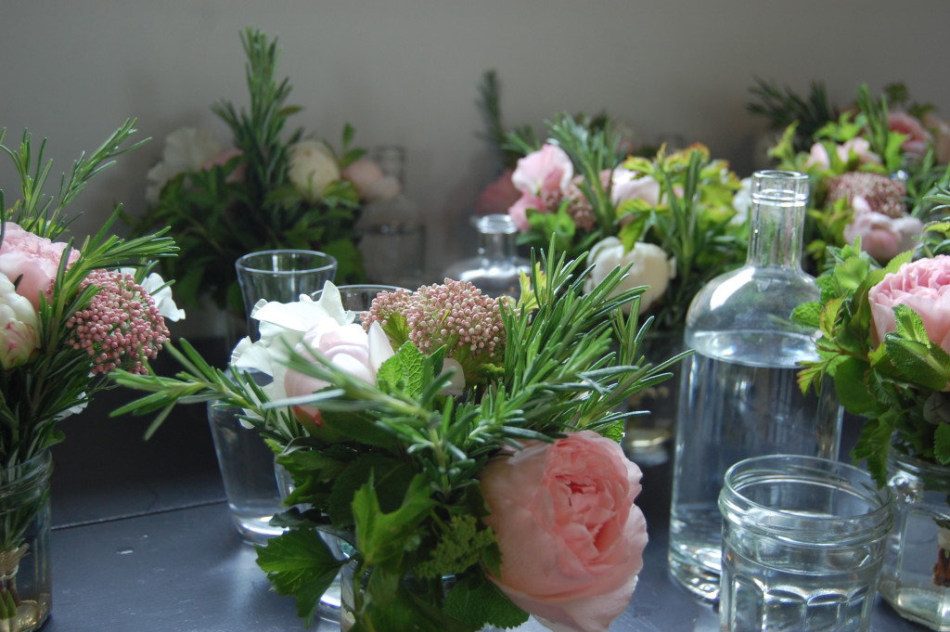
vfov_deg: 29.8
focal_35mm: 45
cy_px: 316
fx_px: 1187
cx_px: 475
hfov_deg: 43.6
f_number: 4.2
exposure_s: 1/60
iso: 400
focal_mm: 30
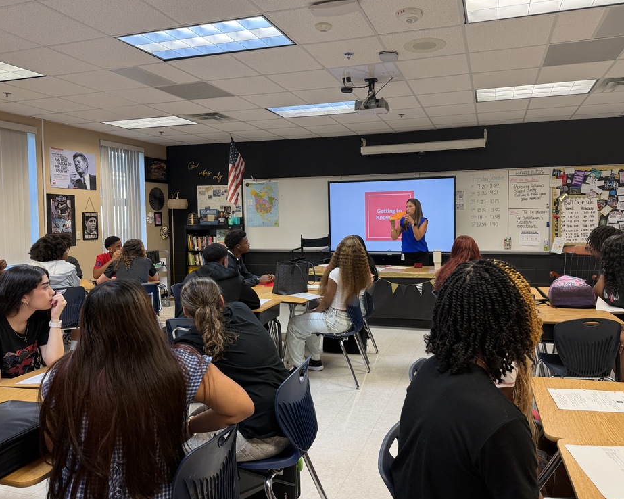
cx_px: 343
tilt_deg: -3.1
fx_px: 480
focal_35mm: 26
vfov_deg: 54.9
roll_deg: +0.9
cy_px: 243
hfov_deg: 65.9
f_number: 1.78
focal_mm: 6.76
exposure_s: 1/120
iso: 200
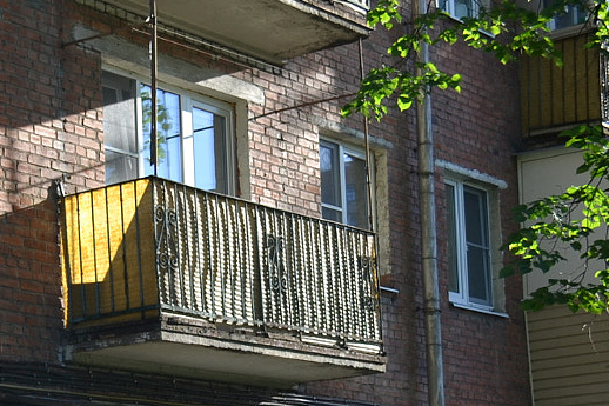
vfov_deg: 13.0
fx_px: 1725
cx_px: -181
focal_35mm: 102
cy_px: 510
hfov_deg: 18.6
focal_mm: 22
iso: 100
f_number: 5.6
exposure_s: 1/125
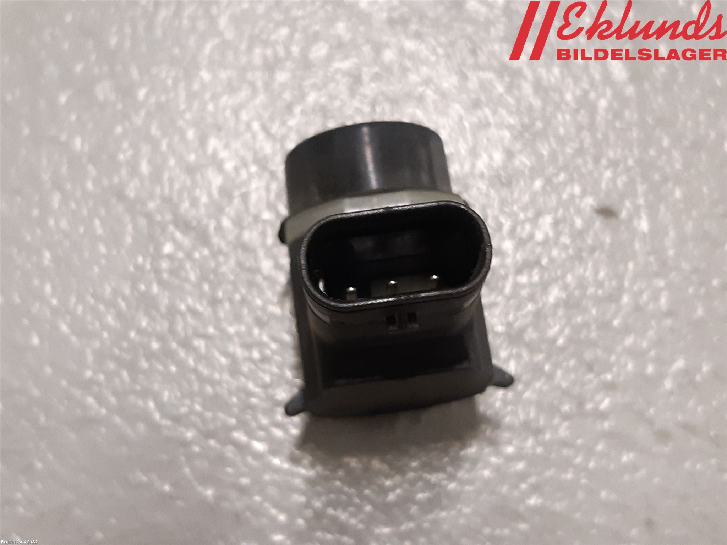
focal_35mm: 26
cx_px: 364
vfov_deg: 53.1
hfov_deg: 67.3
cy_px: 272
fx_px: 546
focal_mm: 3.93
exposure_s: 1/50
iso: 250
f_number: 1.7
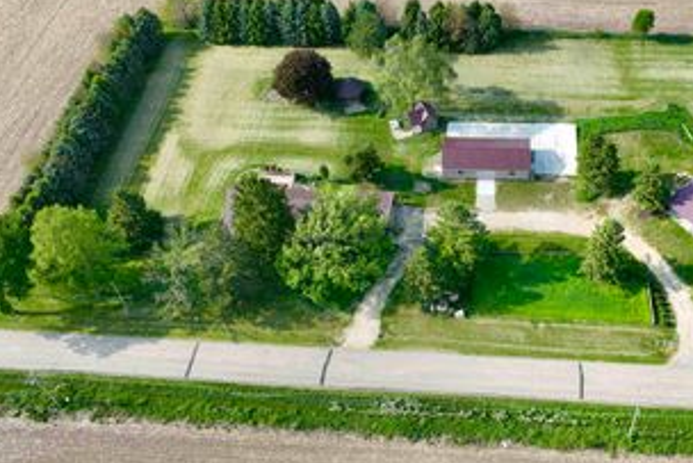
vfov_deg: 32.6
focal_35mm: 41
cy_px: 253
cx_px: 481
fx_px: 790
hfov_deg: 46.4
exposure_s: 1/640
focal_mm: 12.29
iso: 100
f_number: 2.8
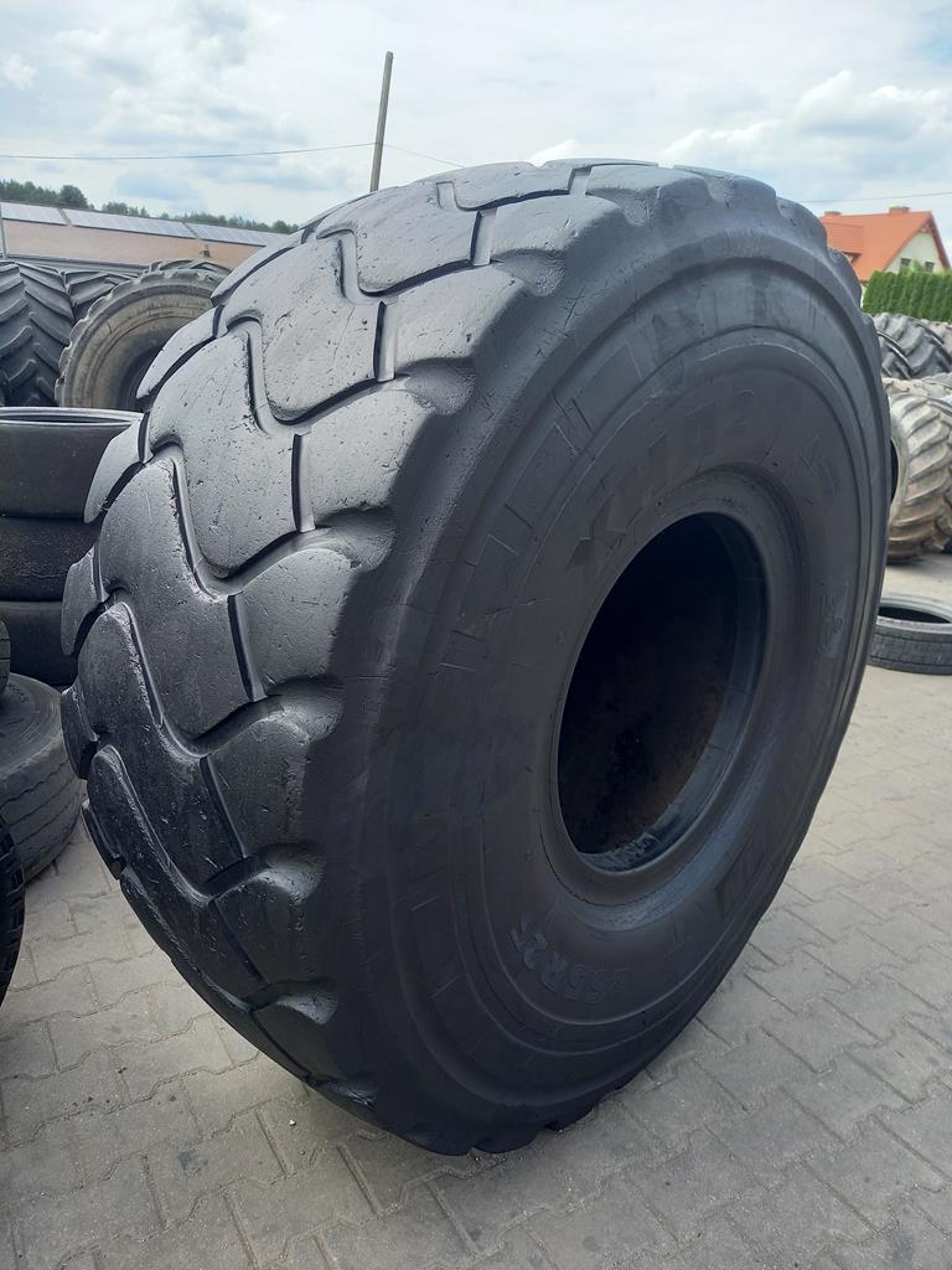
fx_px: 917
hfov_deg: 54.9
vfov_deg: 69.4
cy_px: 635
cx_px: 476
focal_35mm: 25
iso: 50
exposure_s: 1/233
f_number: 1.8
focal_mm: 4.65
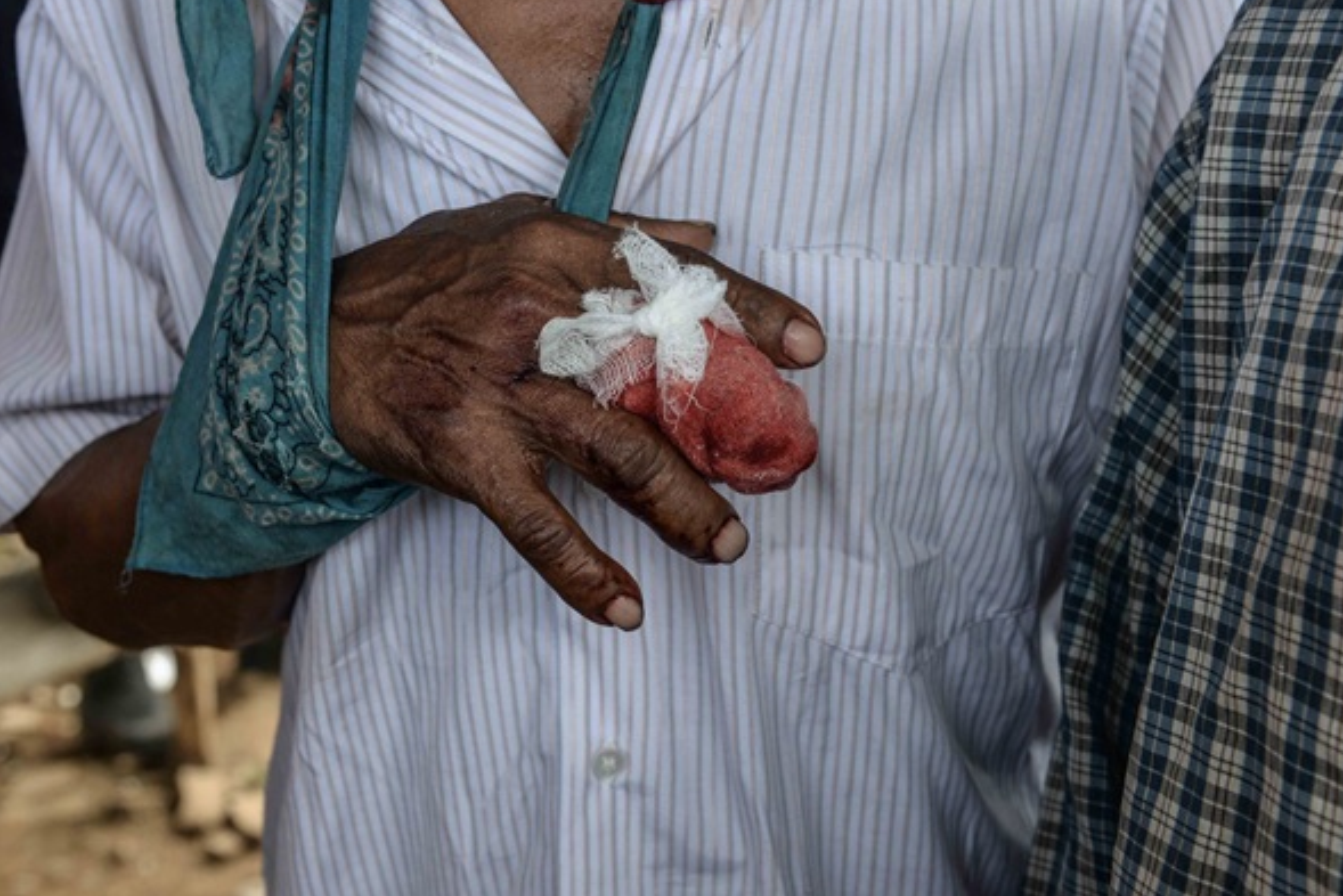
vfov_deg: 24.6
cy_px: 353
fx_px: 2052
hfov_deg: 36.2
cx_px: 636
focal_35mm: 55
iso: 400
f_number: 5.6
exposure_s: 1/60
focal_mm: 45
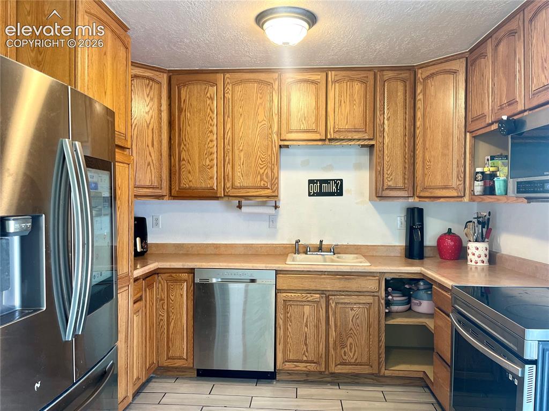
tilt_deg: -1.3
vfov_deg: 53.0
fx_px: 412
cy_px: 206
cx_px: 274
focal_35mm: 26
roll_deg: +0.2
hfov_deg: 67.3
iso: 100
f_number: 1.6
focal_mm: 5.1
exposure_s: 1/60
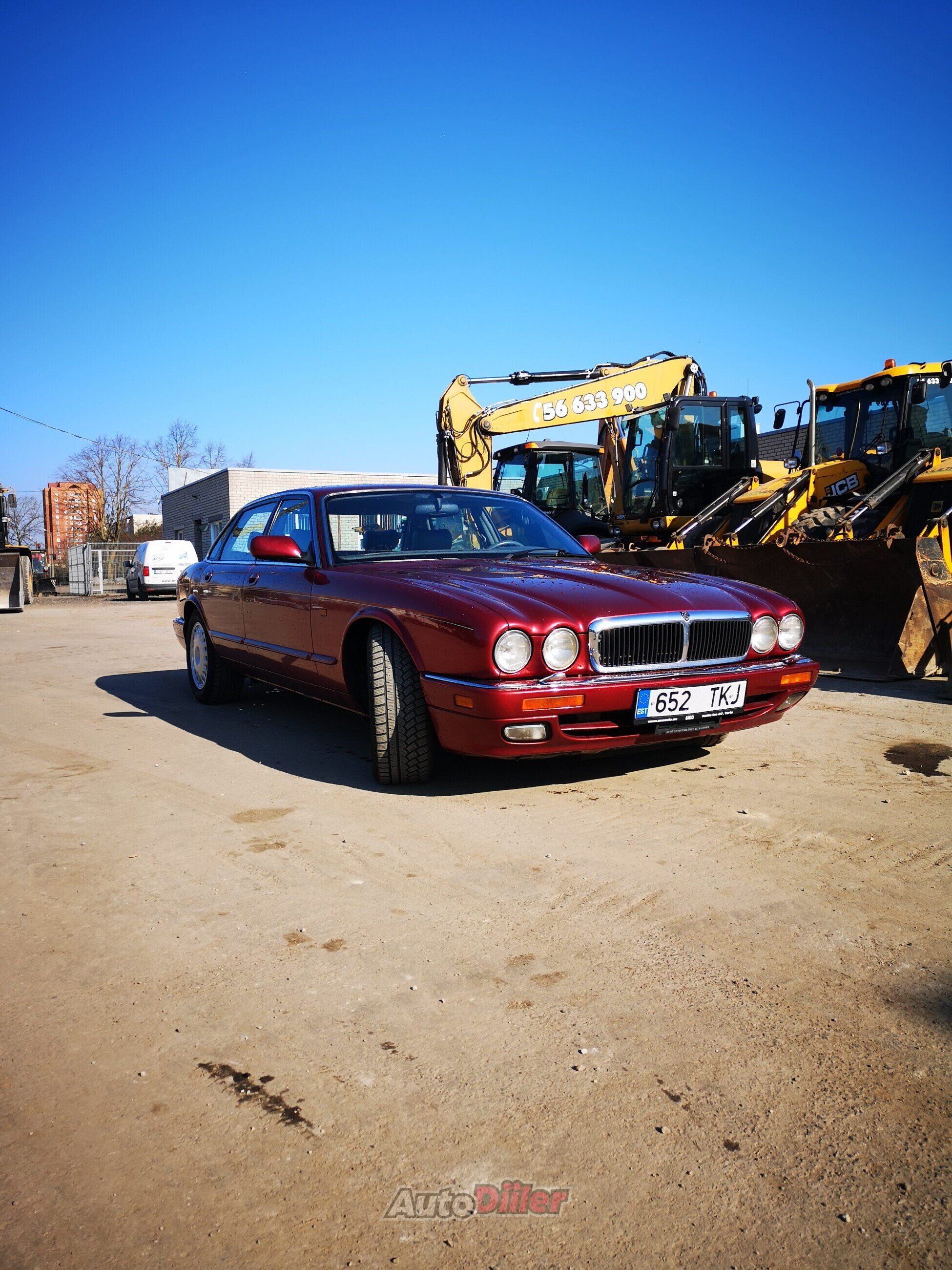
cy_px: 635
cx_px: 476
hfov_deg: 51.4
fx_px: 990
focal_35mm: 27
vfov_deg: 65.3
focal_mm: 3.95
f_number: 1.8
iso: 50
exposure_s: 1/1548
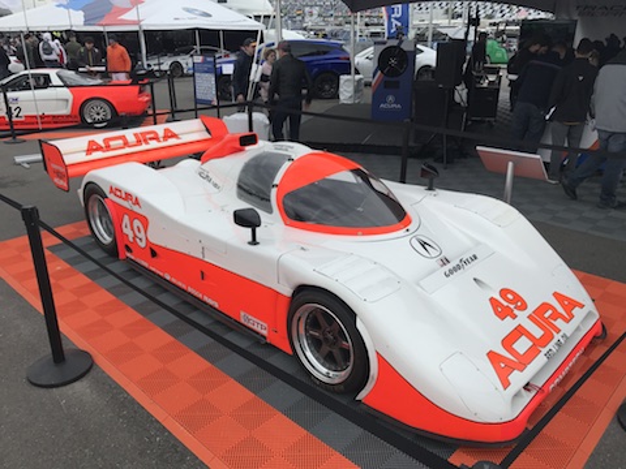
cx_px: 313
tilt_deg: -21.3
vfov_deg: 49.7
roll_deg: -0.6
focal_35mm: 28
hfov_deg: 63.4
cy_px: 234
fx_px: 506
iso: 20
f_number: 1.8
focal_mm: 3.99
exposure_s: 1/1064
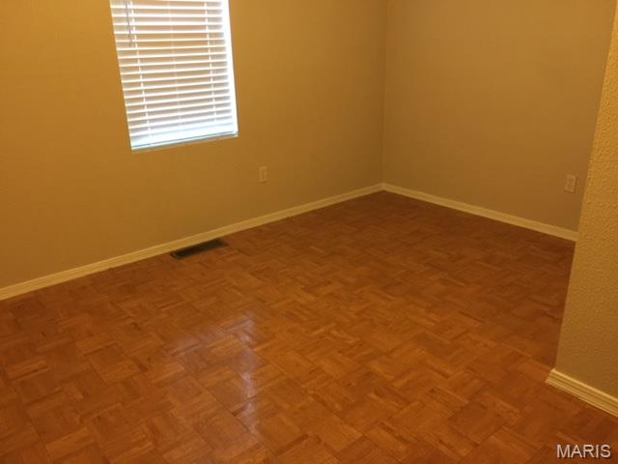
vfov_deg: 48.2
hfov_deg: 61.7
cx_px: 309
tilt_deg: -20.1
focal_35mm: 29
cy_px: 232
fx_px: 518
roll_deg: +1.4
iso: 125
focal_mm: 4.15
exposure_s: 1/15
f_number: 2.2
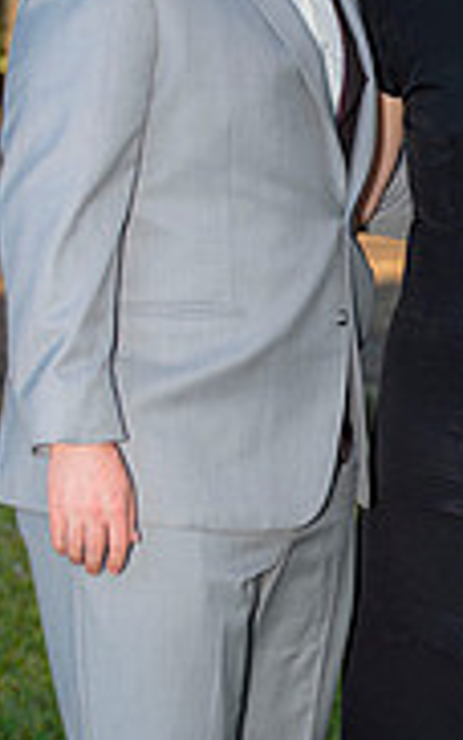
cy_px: 435
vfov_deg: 11.9
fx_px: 3548
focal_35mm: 176
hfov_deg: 7.4
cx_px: 542
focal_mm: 70
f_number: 3.5
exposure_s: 1/250
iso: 200
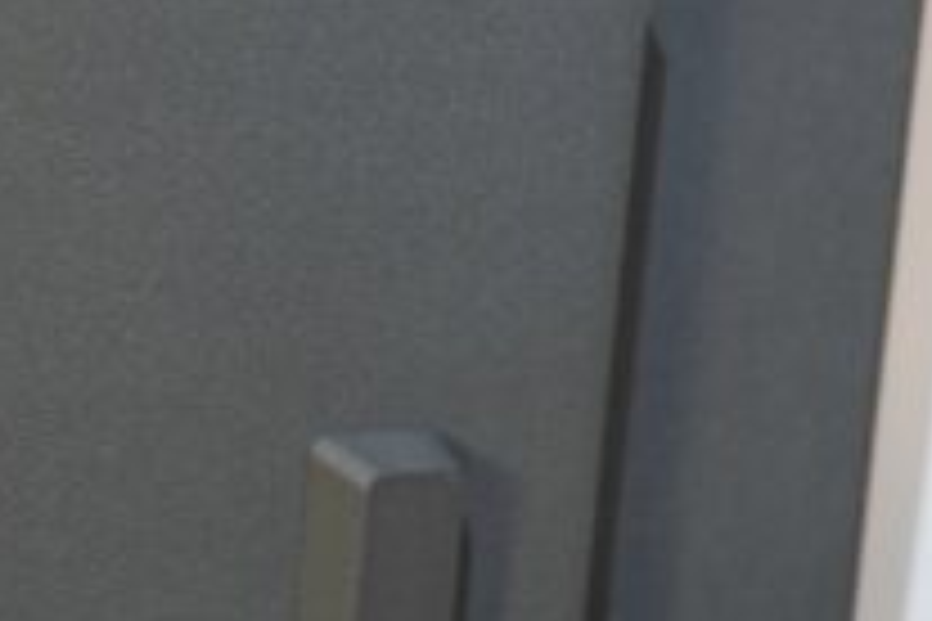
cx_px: -342
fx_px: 5773
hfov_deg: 9.1
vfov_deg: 6.2
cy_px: 74
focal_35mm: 223
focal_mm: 30
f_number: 3.2
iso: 500
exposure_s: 1/50
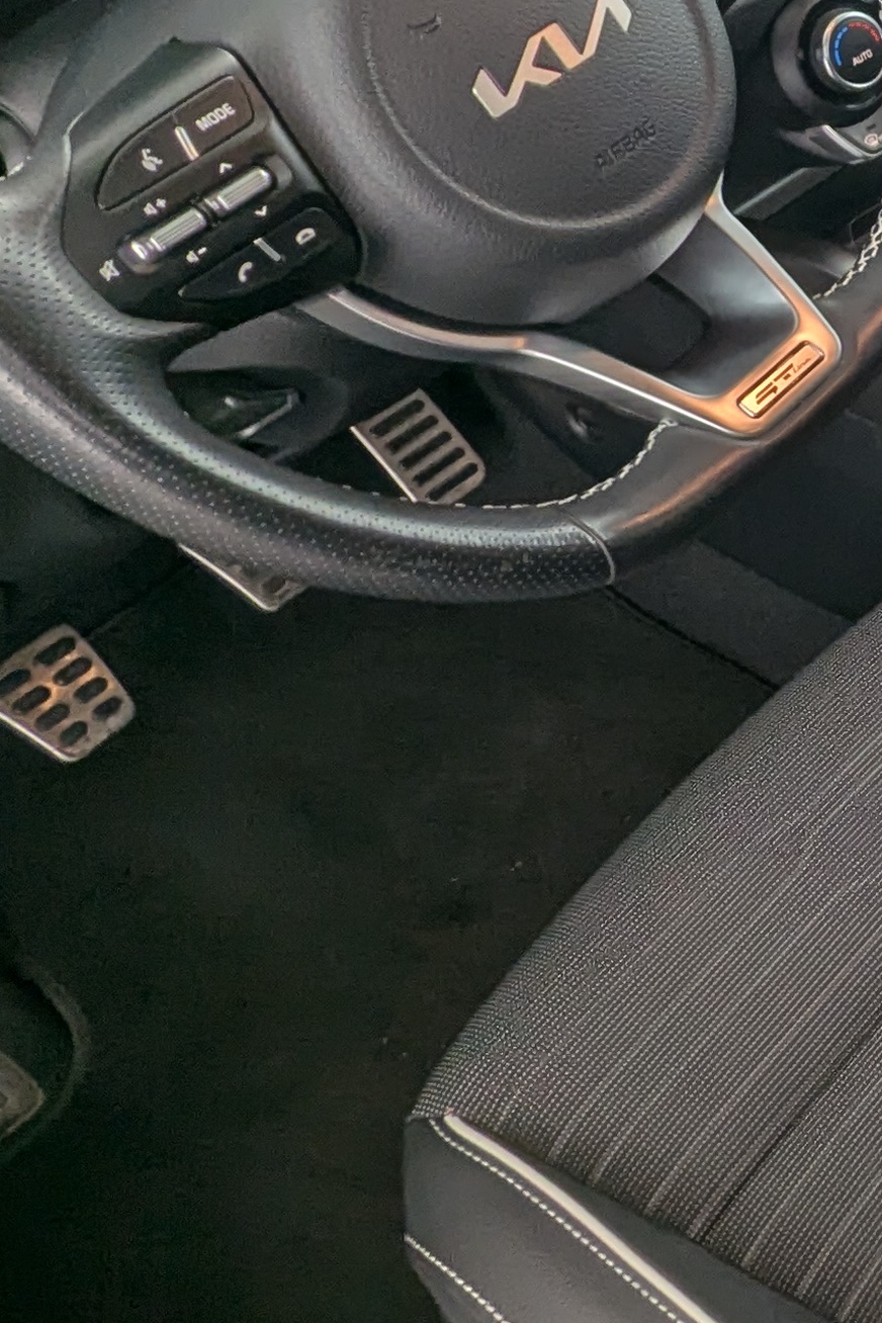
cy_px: 434
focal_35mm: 52
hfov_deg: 19.7
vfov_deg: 37.7
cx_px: 1562
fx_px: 1911
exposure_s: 1/41.3
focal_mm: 2.35
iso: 75
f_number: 2.2
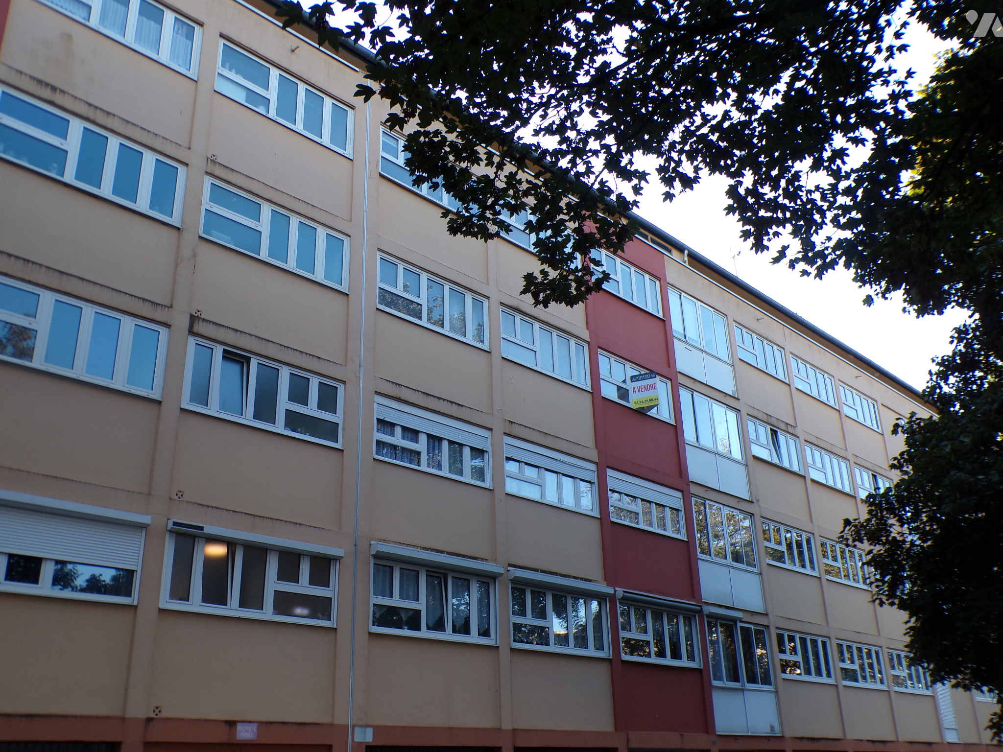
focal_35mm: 32
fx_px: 927
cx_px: 502
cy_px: 376
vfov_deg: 44.2
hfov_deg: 56.8
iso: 100
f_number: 3.2
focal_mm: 5.8
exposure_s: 1/200
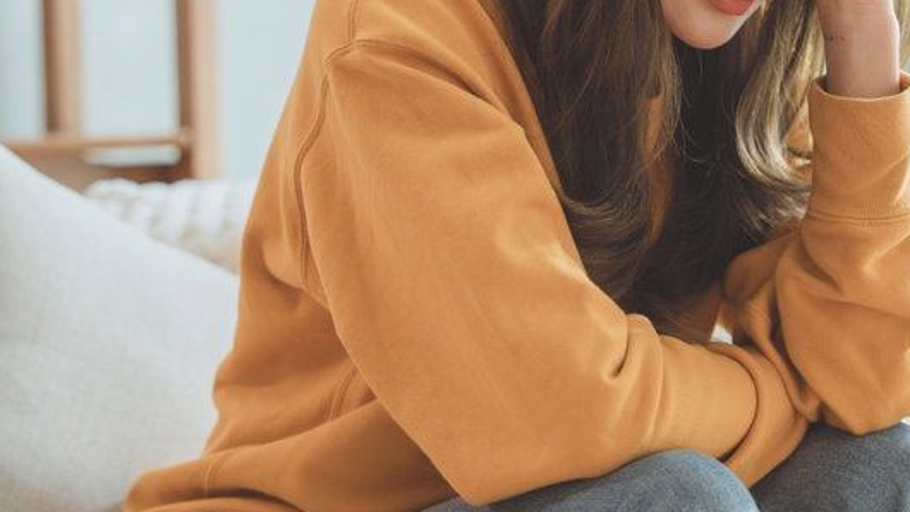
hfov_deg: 19.9
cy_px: 116
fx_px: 2582
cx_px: 593
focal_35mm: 107
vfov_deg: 11.3
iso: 640
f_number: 2.8
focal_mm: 63
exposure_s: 1/200
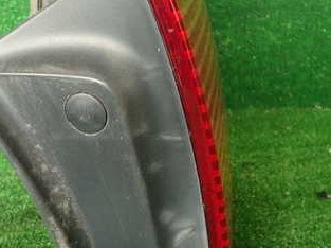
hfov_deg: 39.4
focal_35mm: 48
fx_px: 458
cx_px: 125
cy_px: 147
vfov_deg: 30.1
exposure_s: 1/60
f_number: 2
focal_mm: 4.5
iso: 125
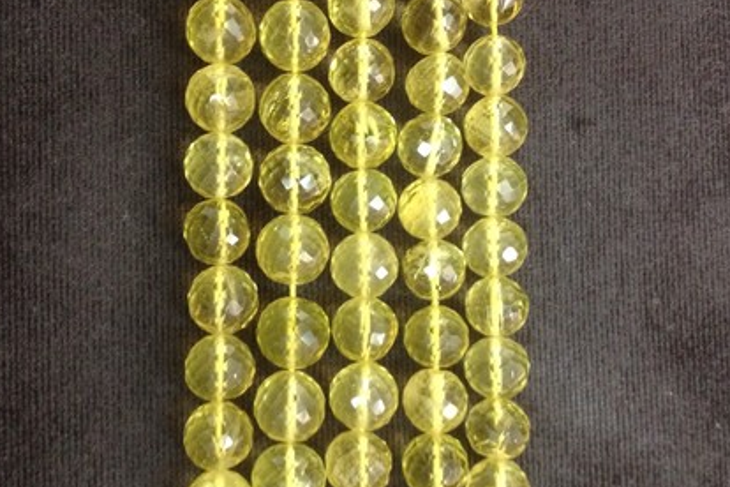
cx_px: 307
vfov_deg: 30.5
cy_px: 266
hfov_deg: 44.4
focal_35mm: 44
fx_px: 892
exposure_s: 1/17
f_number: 2.4
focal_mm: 4.28
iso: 320
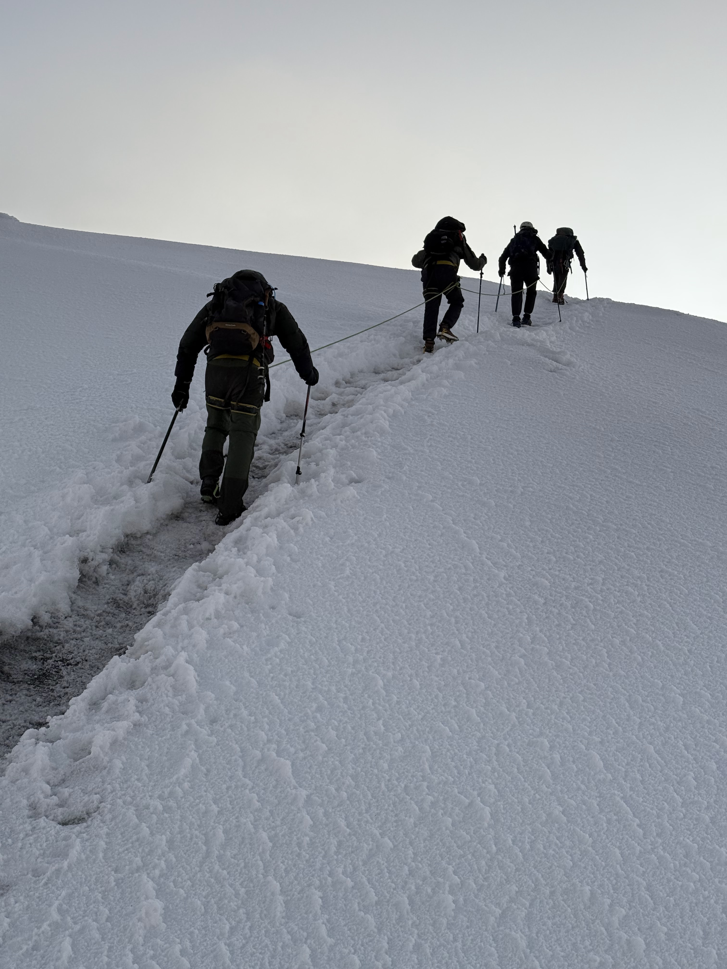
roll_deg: -5.0
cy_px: 484
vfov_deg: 39.7
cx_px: 364
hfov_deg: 30.3
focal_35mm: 48
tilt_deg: +14.8
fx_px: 1344
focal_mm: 6.76
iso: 64
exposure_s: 1/190
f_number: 1.78
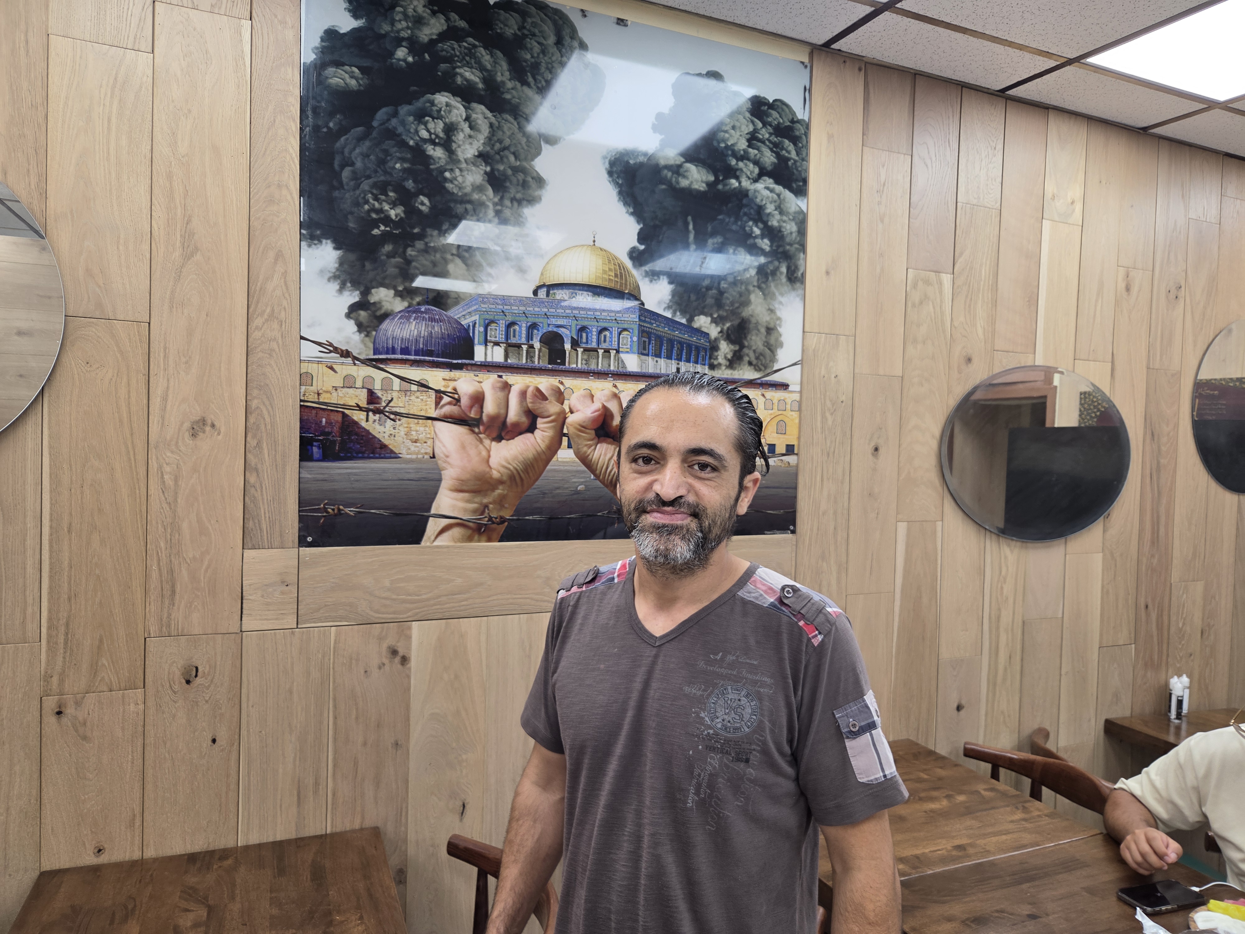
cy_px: 467
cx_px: 622
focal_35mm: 23
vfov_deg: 58.9
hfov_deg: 73.9
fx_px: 827
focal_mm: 5.4
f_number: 1.8
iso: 100
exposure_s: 1/120
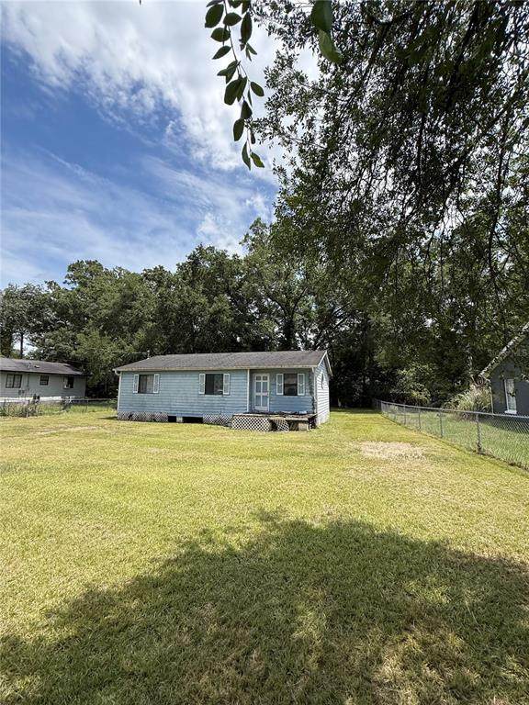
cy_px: 352
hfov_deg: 85.7
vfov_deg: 102.1
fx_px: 285
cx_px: 264
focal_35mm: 14
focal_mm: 2.22
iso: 50
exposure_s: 1/1534
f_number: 2.2
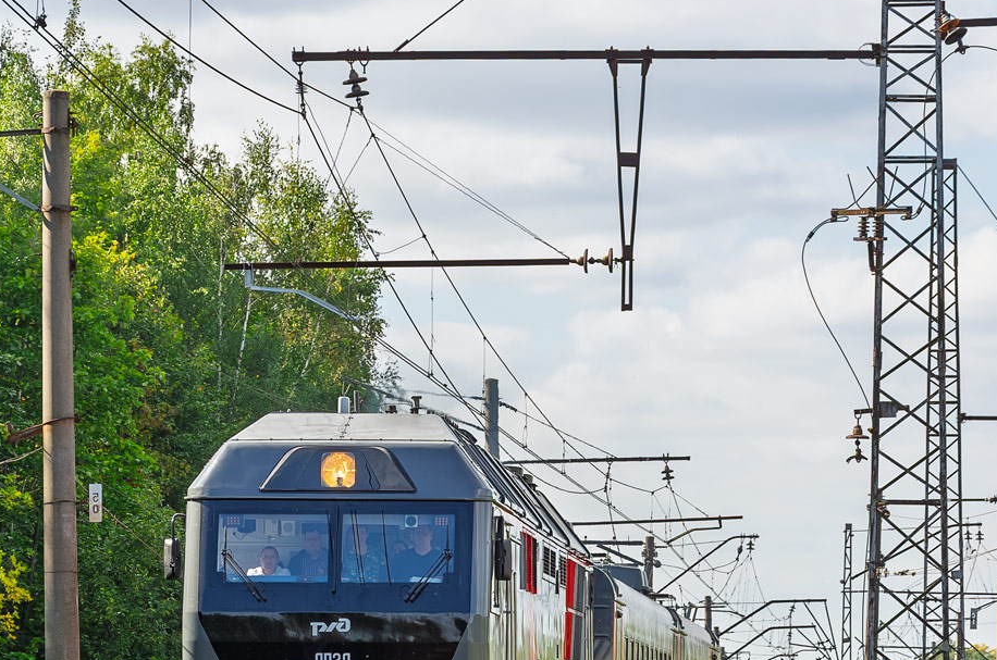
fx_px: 4754
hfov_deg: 12.0
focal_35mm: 172
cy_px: 515
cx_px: 358
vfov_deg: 7.9
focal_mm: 70
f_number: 5.3
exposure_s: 1/400
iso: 160
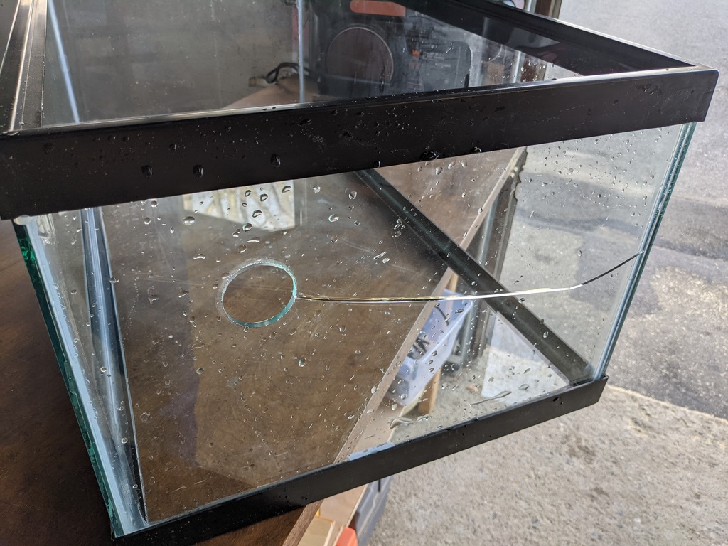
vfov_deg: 51.4
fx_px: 568
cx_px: 364
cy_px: 273
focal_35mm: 27
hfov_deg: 65.3
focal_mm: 4.38
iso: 52
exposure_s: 1/194
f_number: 1.73
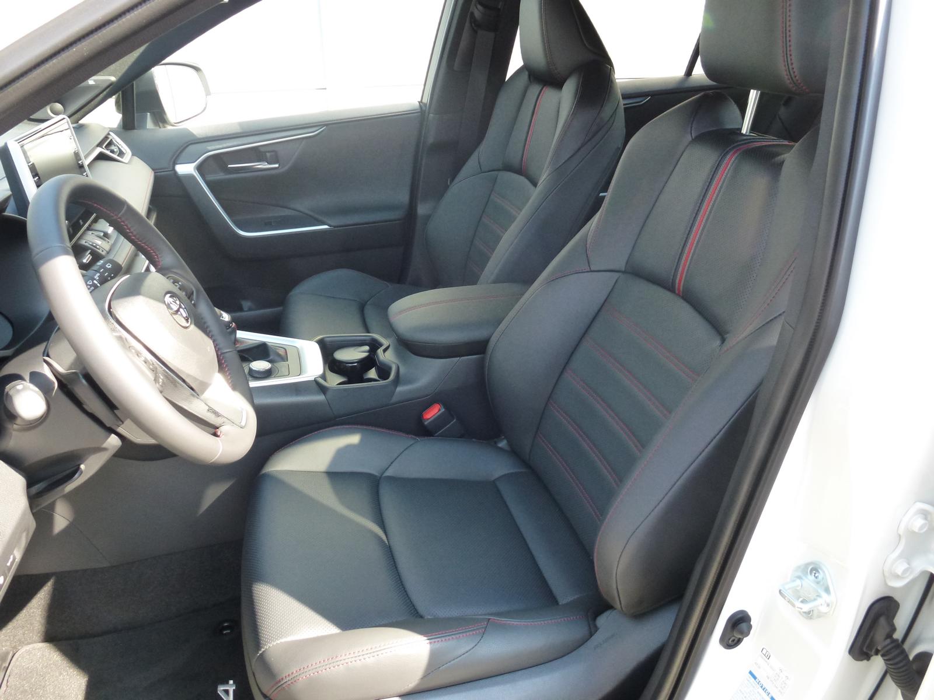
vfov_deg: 54.9
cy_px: 350
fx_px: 675
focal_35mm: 25
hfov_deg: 69.4
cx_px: 467
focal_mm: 4.3
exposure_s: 1/60
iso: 200
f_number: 3.3
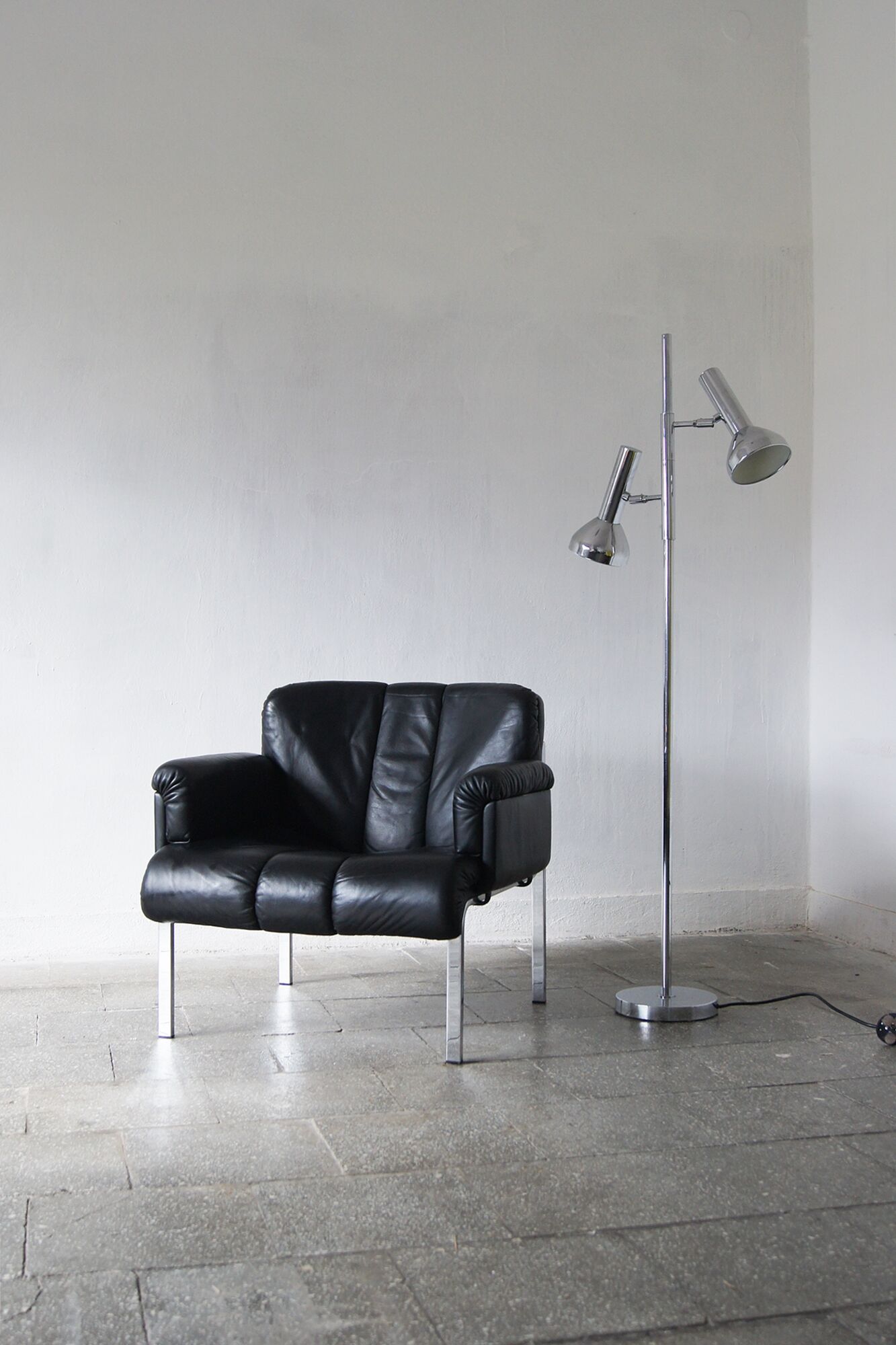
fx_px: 1456
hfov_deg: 34.2
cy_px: 672
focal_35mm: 39
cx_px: 448
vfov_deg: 49.6
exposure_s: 1/30
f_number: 5.6
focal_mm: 26
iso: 400
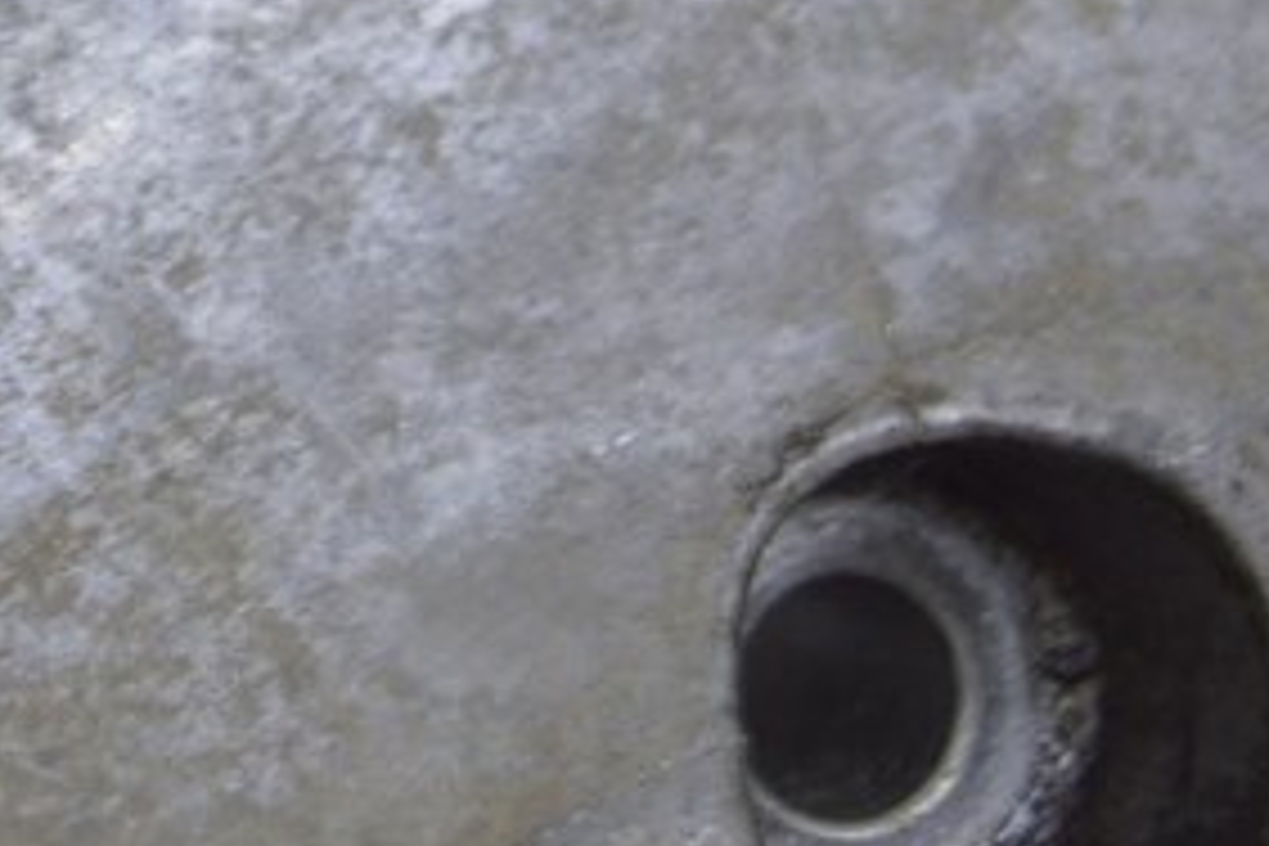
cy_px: -484
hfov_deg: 9.9
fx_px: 7296
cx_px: 63
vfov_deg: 6.5
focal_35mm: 207
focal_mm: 38
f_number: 5.6
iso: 400
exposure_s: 1/20
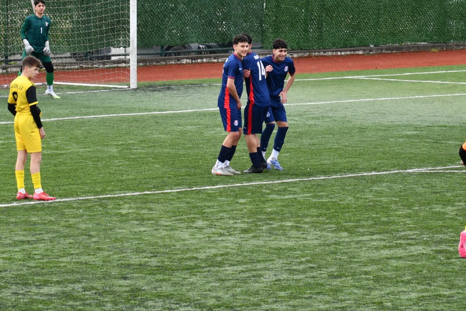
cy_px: 96
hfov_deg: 7.1
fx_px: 3753
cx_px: 259
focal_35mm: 290
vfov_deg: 4.7
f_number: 7.1
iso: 200
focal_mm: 86
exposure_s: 1/250
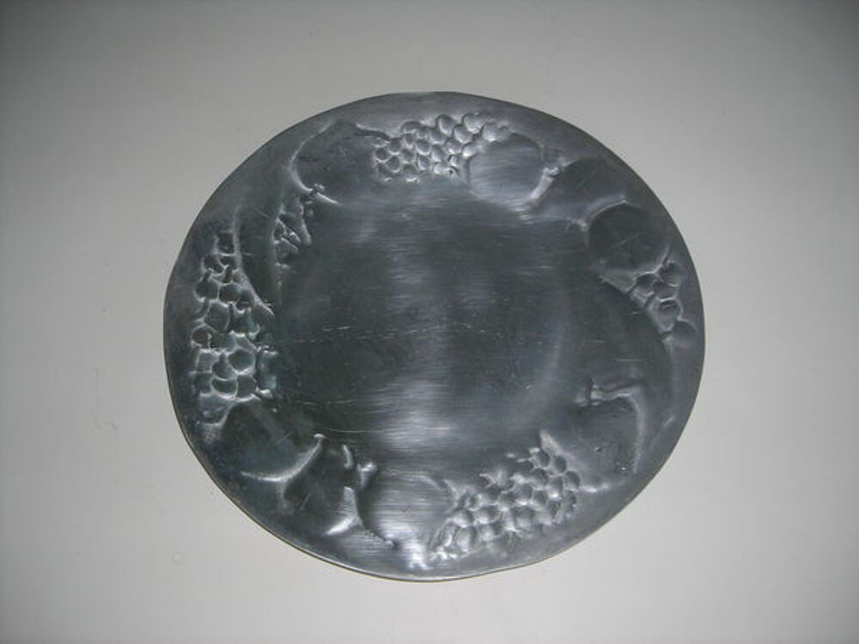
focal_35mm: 38
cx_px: 430
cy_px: 322
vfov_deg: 37.7
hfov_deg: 49.0
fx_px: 943
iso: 50
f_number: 3.2
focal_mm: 6.3
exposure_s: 1/60.1
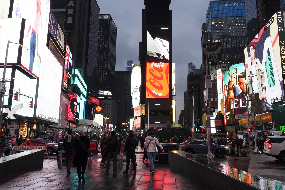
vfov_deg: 46.4
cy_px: 95
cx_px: 142
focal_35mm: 28
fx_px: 222
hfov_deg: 65.5
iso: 2000
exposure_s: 1/100
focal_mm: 28
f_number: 14
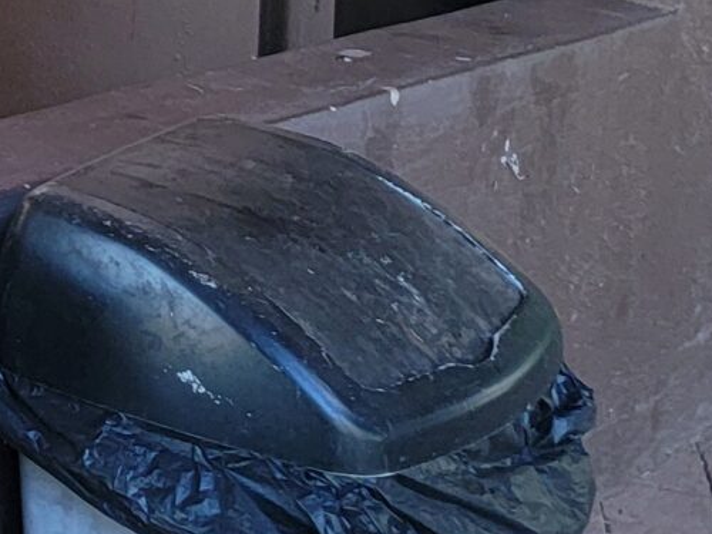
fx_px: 2530
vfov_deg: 11.2
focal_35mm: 123
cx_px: -1082
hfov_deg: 12.2
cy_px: -434
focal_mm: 6.7
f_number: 1.8
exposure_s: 1/120
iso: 160
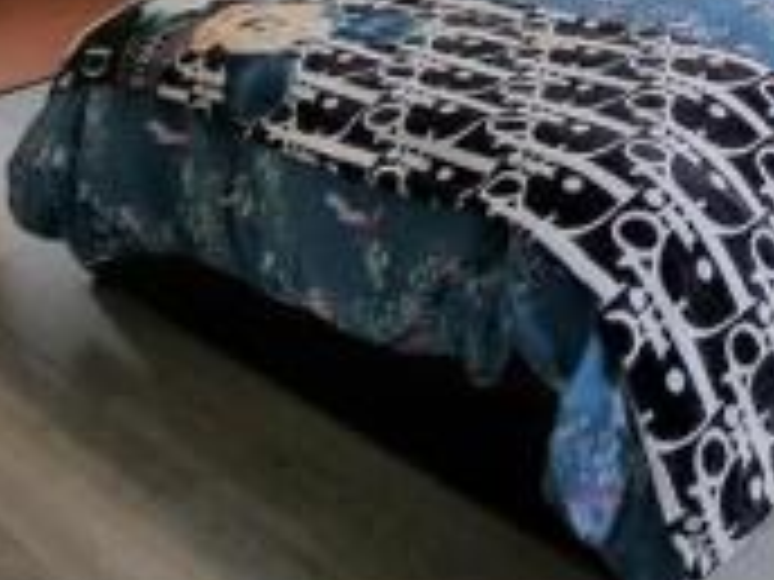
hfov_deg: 34.4
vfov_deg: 24.6
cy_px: -312
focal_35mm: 44
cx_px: 929
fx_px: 984
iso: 200
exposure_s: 1/60
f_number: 2.2
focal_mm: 2.2
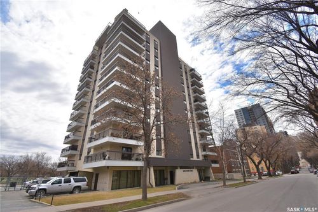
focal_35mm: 15
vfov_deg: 77.3
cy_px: 106
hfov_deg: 100.4
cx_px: 159
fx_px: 132
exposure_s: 1/500
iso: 125
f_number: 8
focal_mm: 10
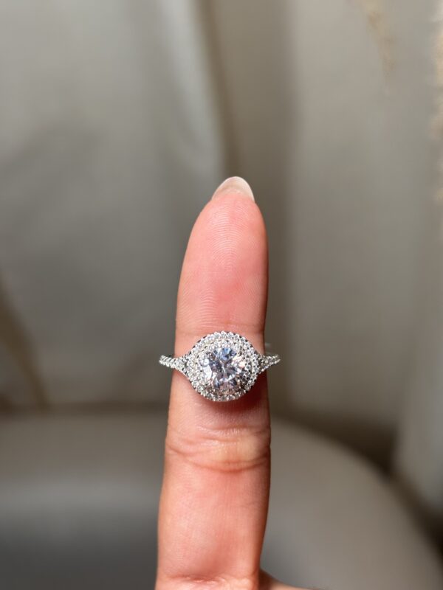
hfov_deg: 28.0
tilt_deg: -49.7
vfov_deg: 36.8
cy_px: 295
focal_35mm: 52
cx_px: 222
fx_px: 887
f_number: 1.6
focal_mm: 5.96
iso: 50
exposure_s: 1/121
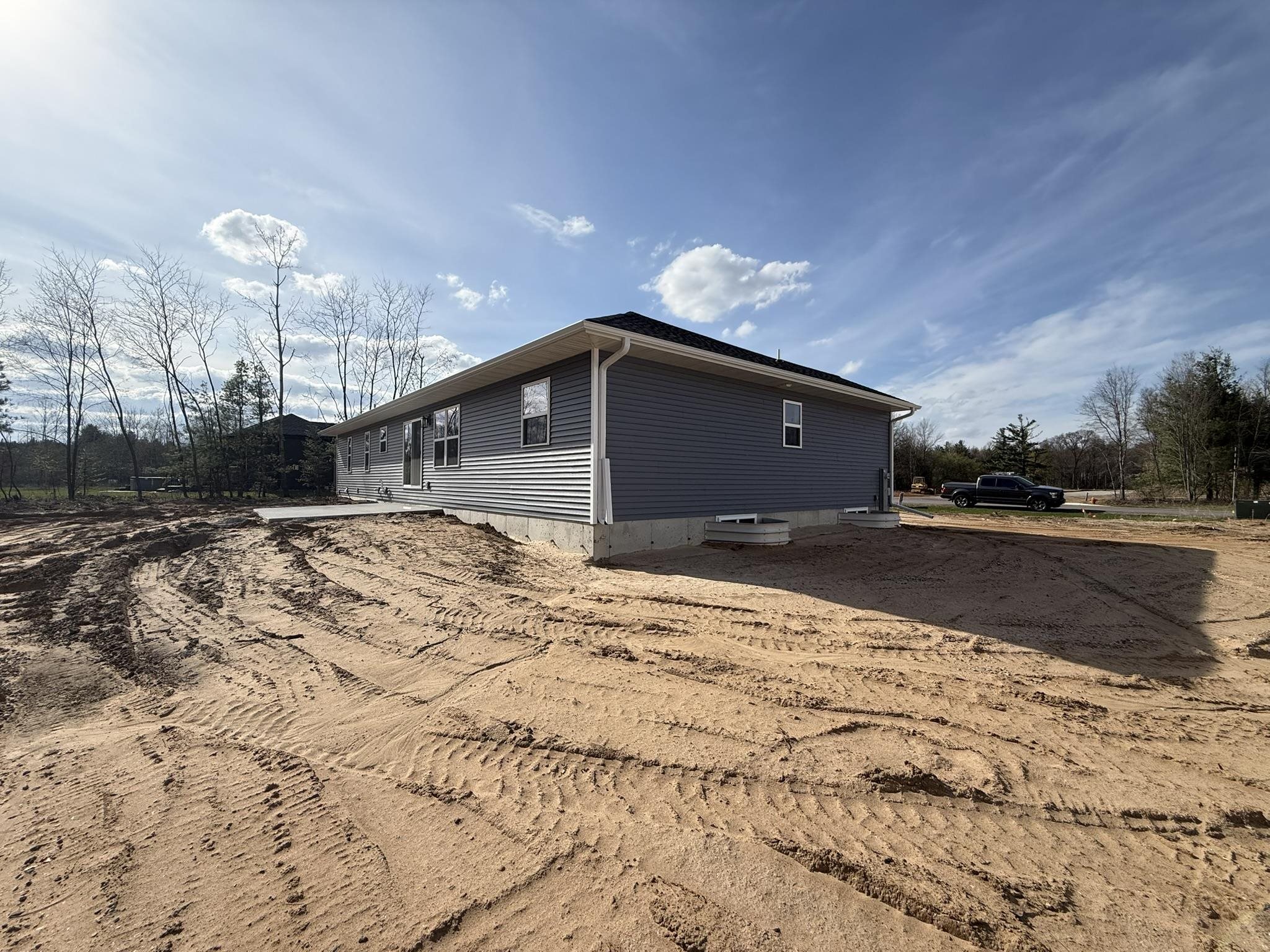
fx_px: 514
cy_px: 476
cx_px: 635
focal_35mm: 14
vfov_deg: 85.7
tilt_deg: +0.9
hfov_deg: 102.1
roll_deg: +0.3
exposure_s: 1/3289
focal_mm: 2.22
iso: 50
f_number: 2.2
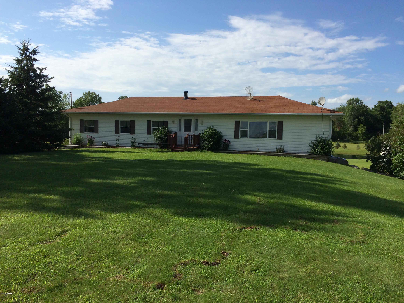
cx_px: 202
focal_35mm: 29
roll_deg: -0.2
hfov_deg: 61.7
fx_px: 338
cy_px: 152
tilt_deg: -3.7
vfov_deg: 48.2
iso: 32
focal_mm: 4.15
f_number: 2.2
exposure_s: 1/2933
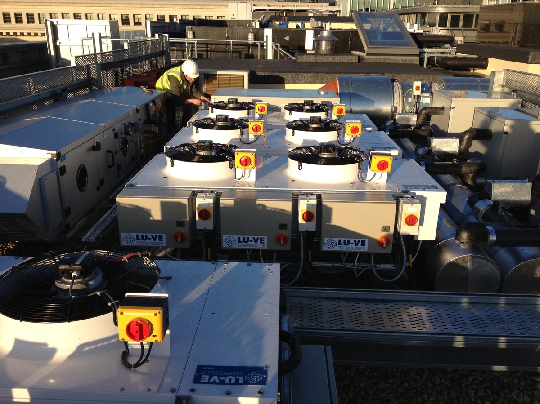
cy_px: 202
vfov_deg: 40.7
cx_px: 270
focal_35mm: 35
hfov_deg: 52.6
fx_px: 546
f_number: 2.4
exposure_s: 1/1126
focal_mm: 4.28
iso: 50
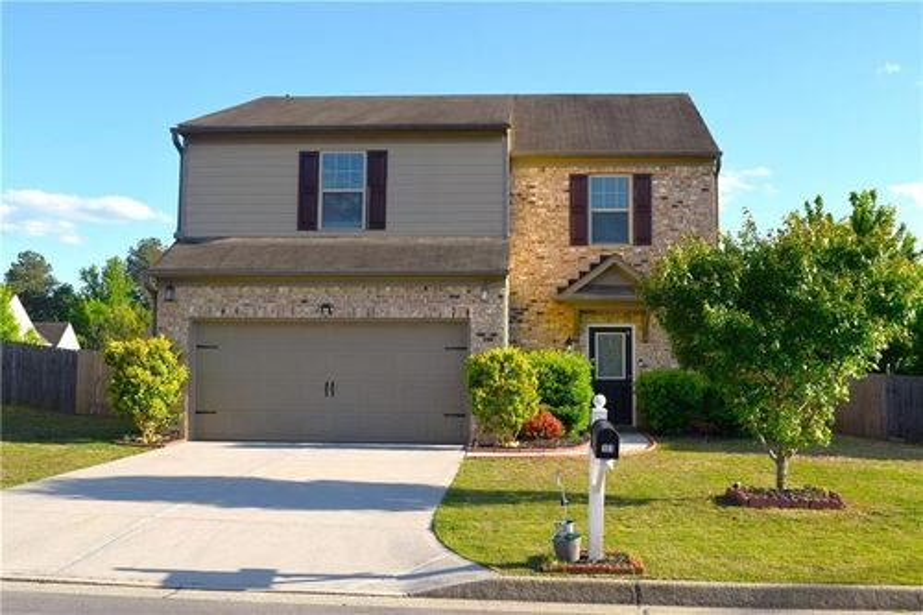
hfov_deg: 47.9
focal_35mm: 40
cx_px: 462
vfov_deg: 33.0
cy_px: 308
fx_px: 1038
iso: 200
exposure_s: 1/320
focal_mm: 27
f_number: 9
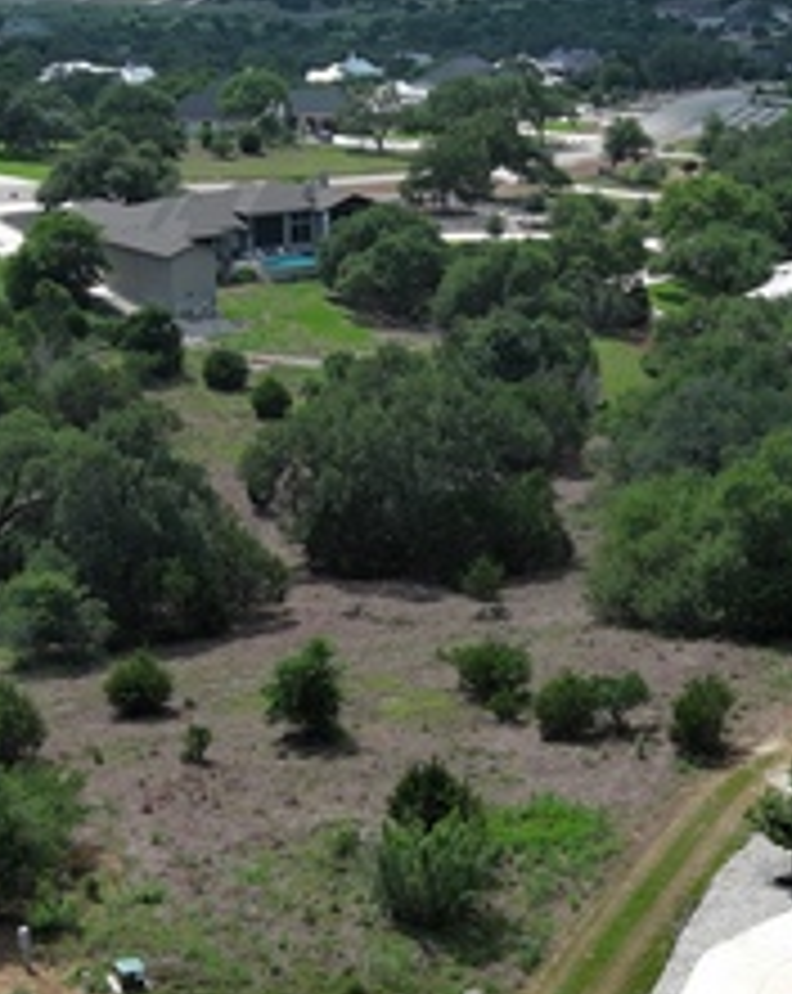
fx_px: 2321
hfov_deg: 19.3
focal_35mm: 79
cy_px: 569
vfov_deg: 24.2
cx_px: 279
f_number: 2.8
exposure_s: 1/1534
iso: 100
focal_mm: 10.57
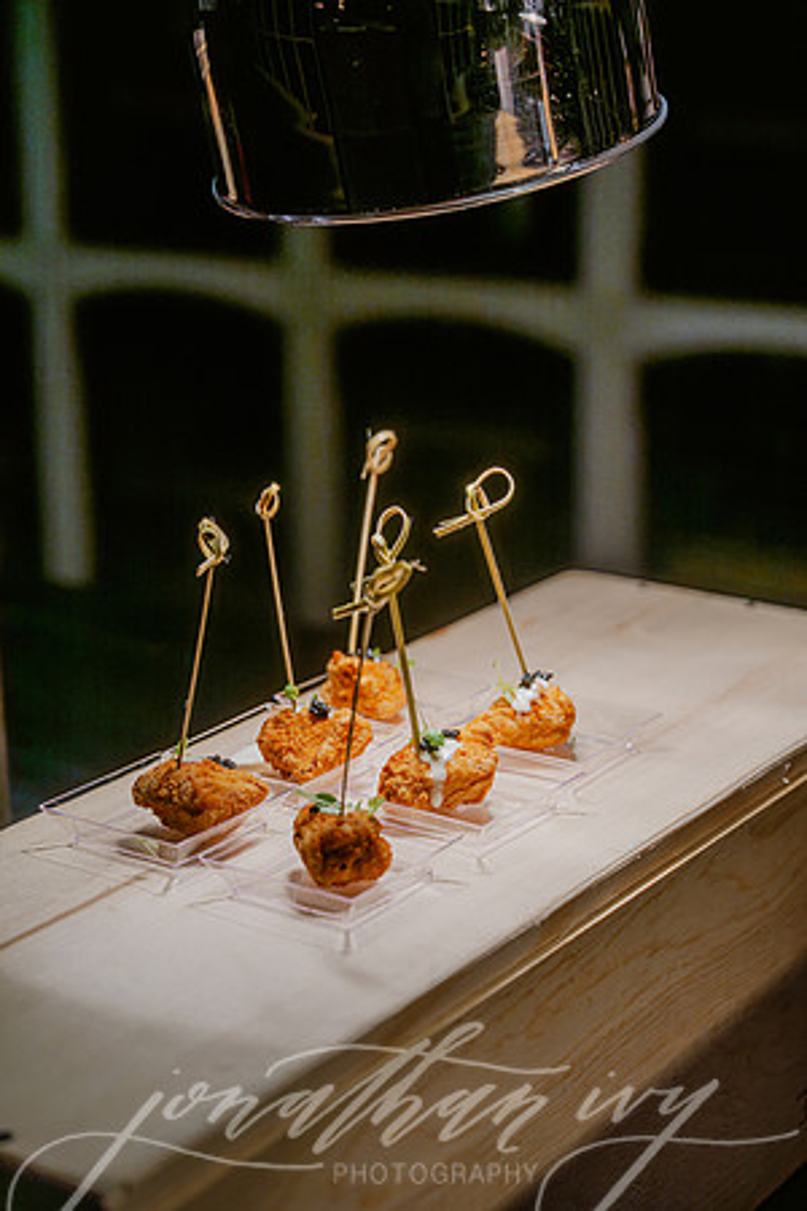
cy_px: 606
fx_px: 2354
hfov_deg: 19.5
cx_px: 404
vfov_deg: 28.8
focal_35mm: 70
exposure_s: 1/160
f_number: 4.5
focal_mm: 70
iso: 100
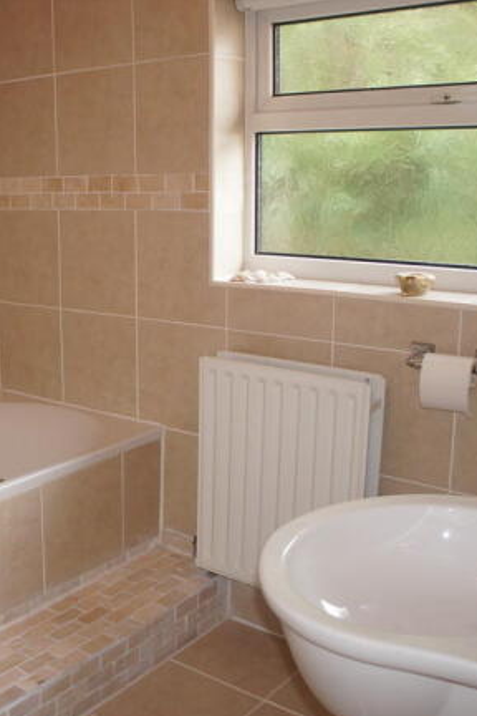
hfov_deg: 31.7
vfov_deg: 47.4
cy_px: 360
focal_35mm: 41
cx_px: 91
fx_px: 815
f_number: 3.5
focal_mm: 18
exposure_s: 1/60
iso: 250
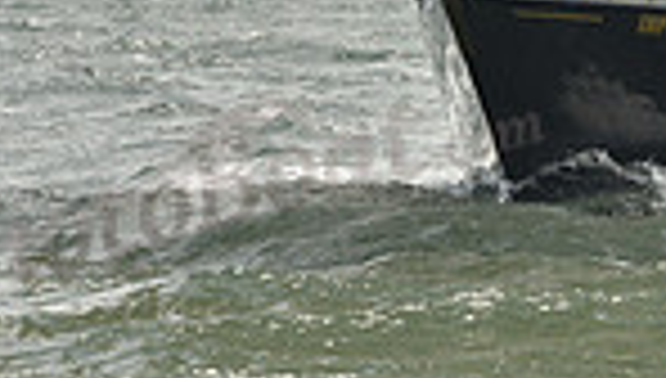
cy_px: -106
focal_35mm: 655
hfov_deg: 3.3
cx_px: 778
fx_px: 11592
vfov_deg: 1.9
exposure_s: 1/1600
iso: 400
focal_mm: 160
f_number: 8
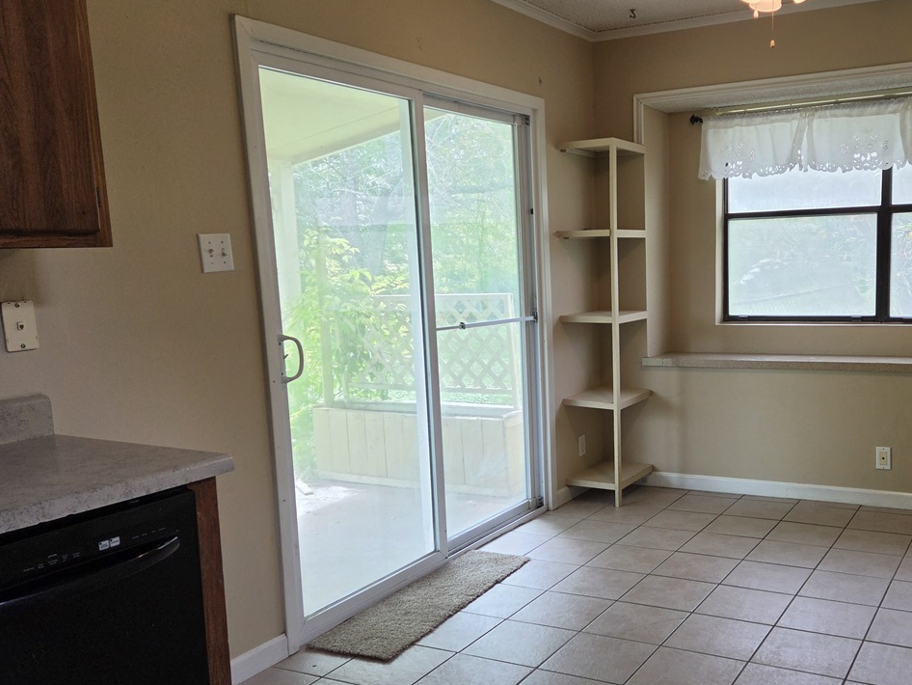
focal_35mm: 35
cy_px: 394
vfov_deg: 40.6
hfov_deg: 51.6
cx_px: 609
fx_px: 922
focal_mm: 5.4
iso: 50
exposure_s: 1/120
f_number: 1.8
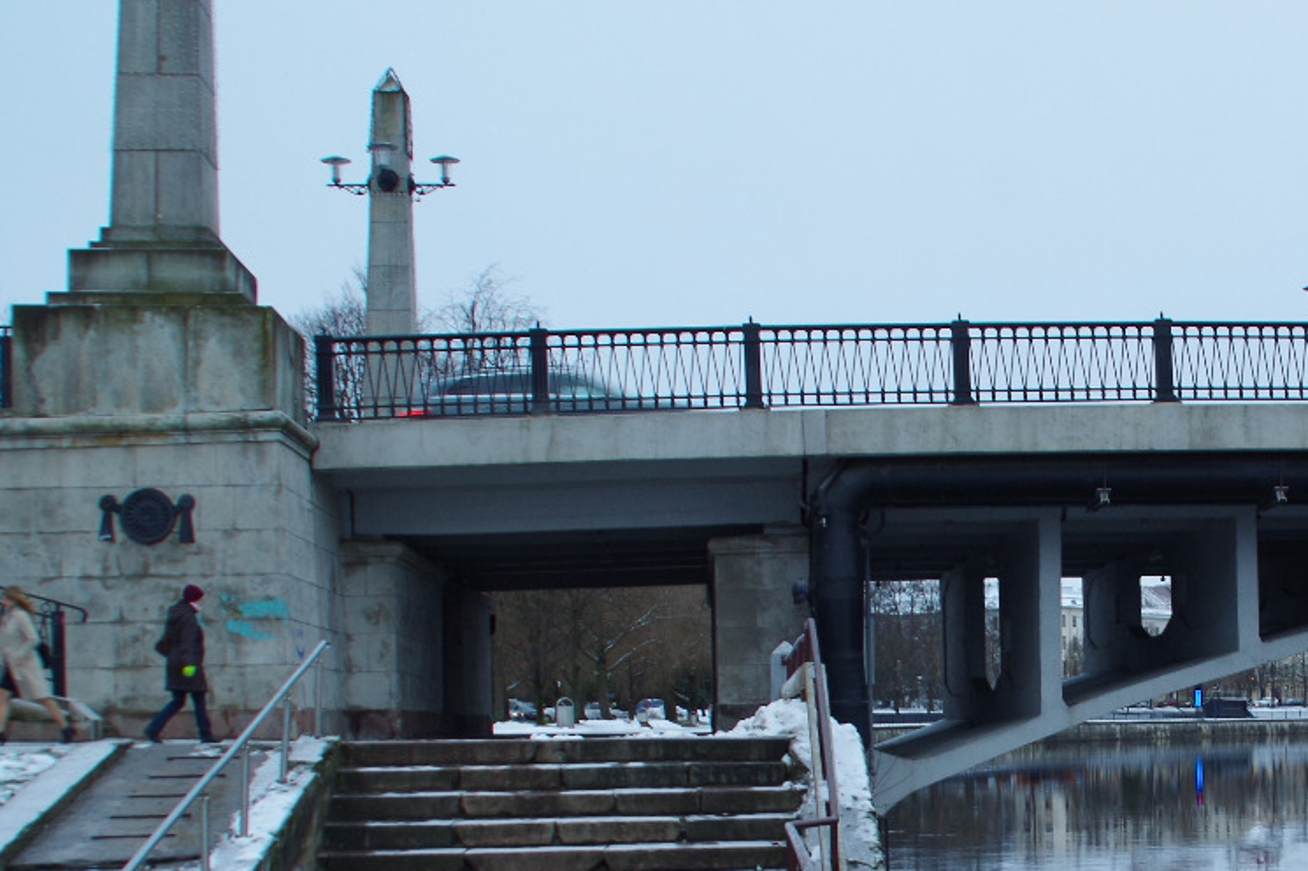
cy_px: 748
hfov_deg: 32.5
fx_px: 2143
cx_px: 1134
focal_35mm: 59
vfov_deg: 22.5
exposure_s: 1/40
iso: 250
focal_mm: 18
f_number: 5.6
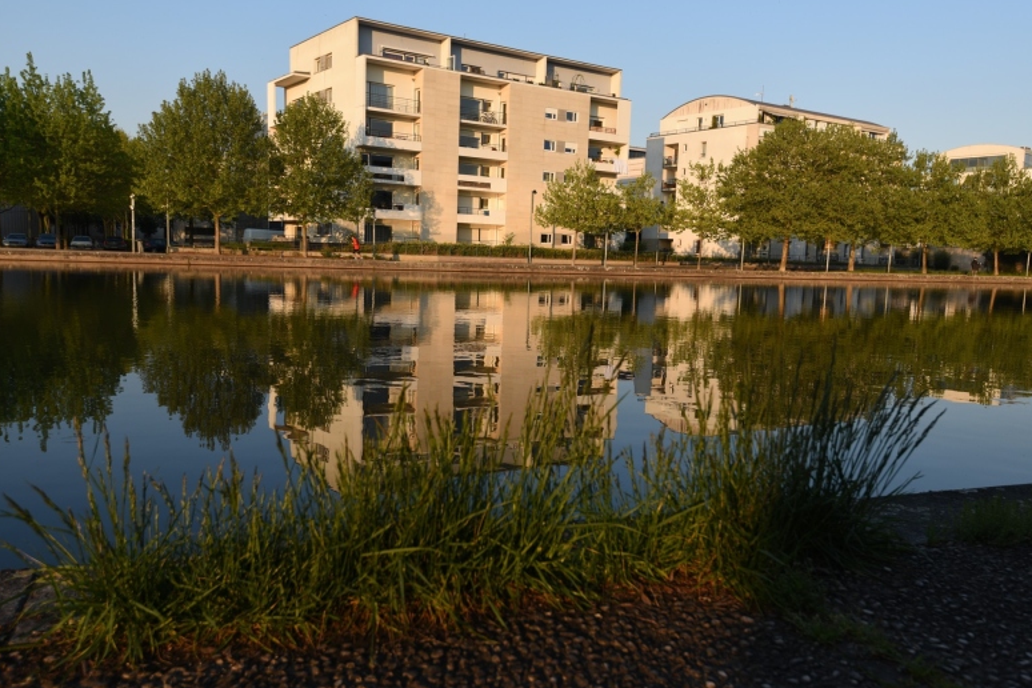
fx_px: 860
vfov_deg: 43.6
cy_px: 352
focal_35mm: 30
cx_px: 519
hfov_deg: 61.9
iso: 200
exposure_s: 1/500
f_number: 5
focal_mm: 29
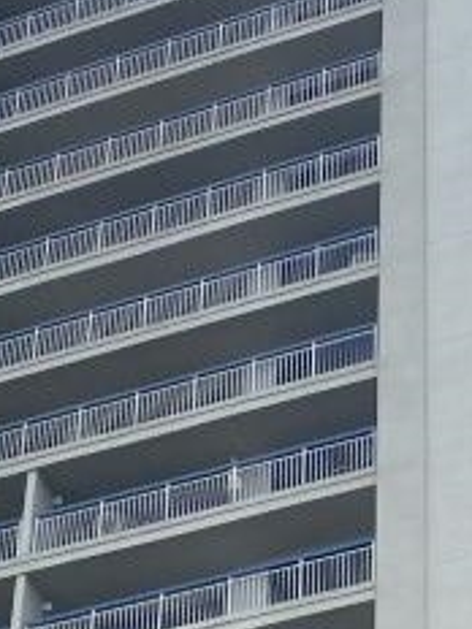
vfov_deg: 15.6
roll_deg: +0.6
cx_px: 399
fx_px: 2091
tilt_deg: +29.6
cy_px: 979
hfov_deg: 12.8
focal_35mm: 115
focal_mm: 4.25
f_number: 1.8
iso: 32
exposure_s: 1/4274
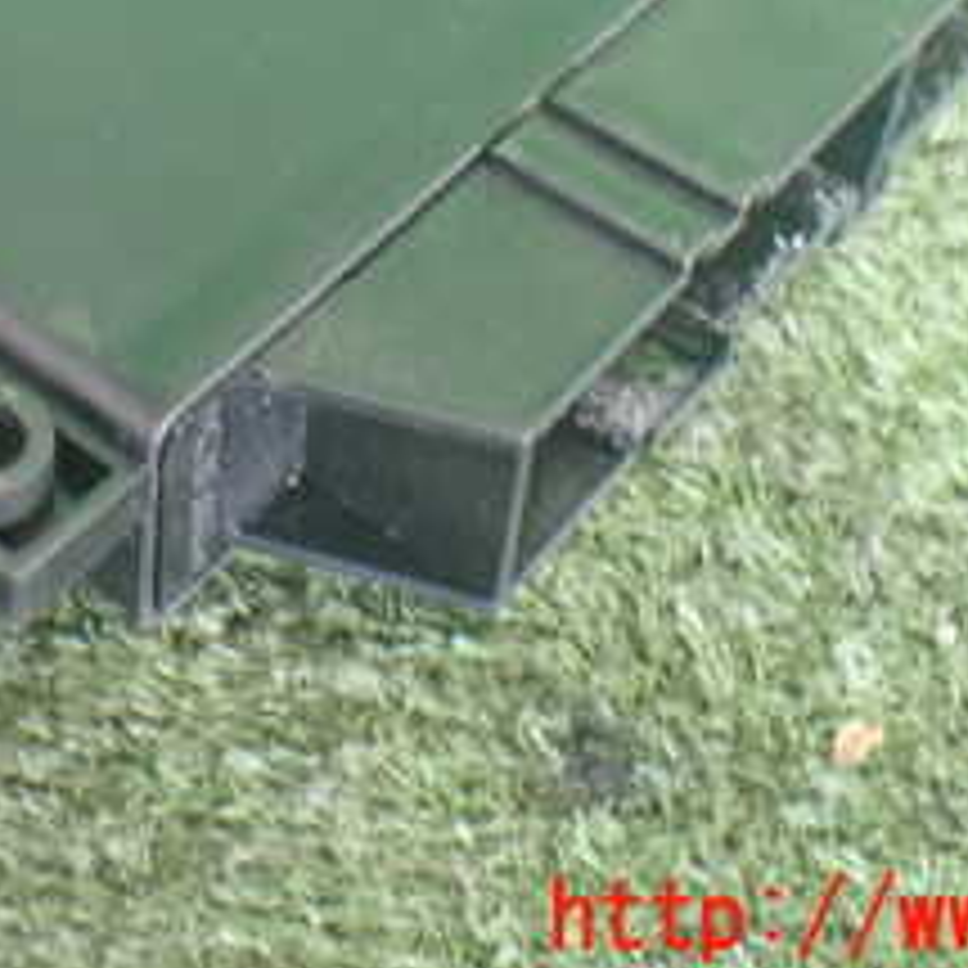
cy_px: -36
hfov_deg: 23.1
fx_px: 2341
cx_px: 216
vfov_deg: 22.3
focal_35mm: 74
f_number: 2.3
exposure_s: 1/40
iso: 800
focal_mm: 5.4
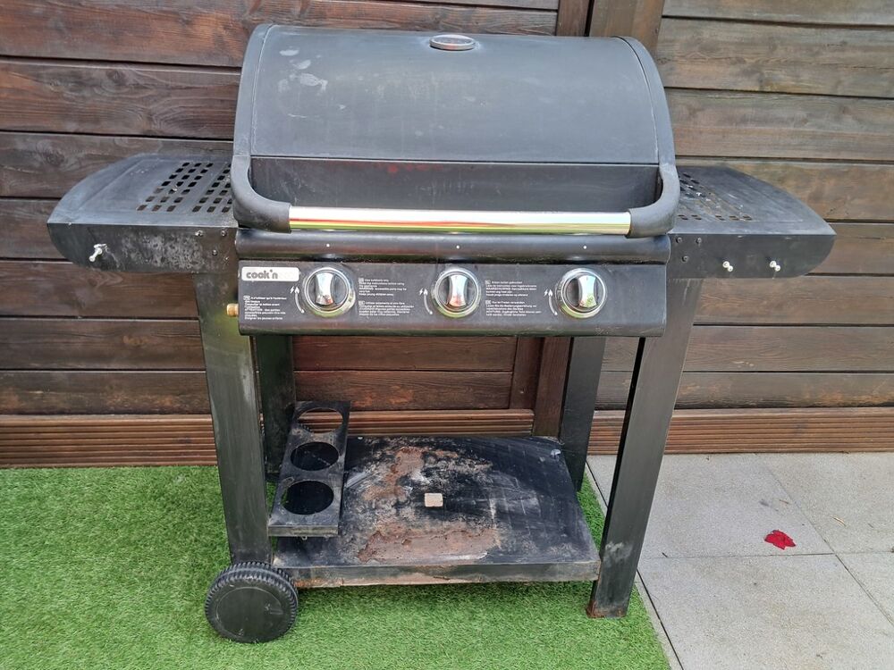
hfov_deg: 65.3
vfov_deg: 51.4
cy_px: 335
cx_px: 447
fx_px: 697
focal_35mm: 27
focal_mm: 4
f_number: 1.8
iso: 50
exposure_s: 1/50
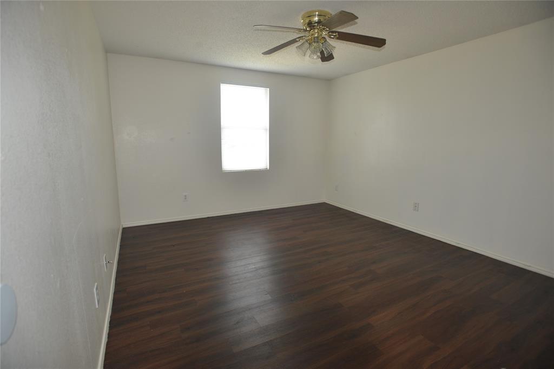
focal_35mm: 17
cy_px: 184
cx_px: 277
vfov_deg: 70.4
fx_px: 262
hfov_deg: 93.3
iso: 800
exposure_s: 1/80
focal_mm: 17
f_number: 5
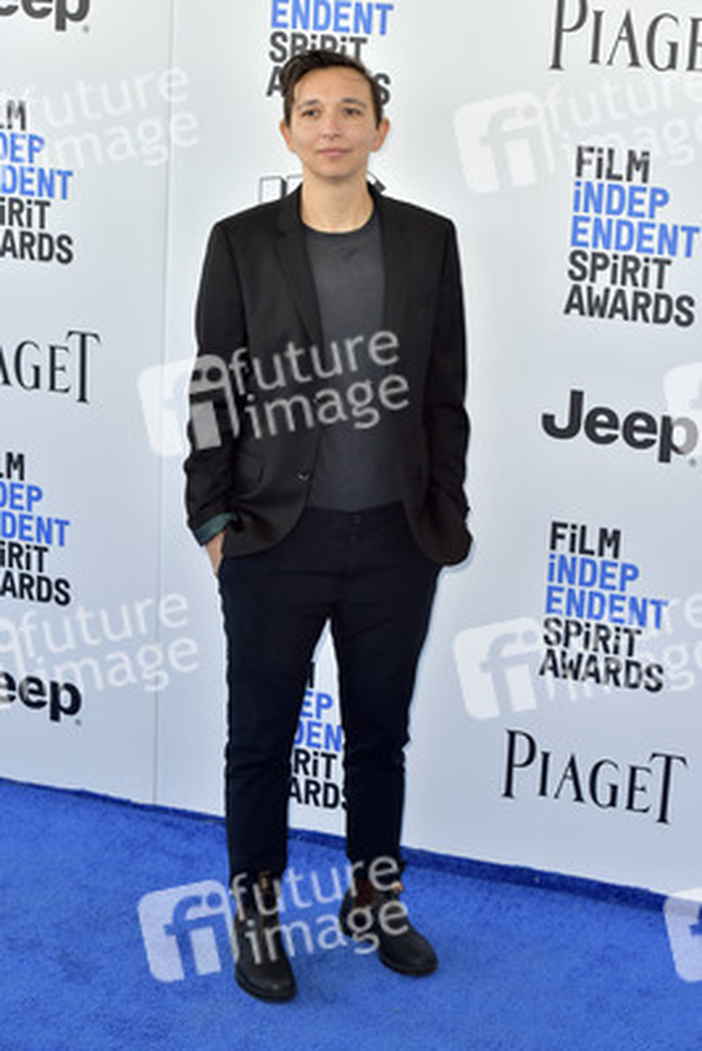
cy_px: 526
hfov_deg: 19.5
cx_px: 351
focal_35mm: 70
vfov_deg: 28.8
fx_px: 2046
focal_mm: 70
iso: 500
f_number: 6.3
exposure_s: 1/320
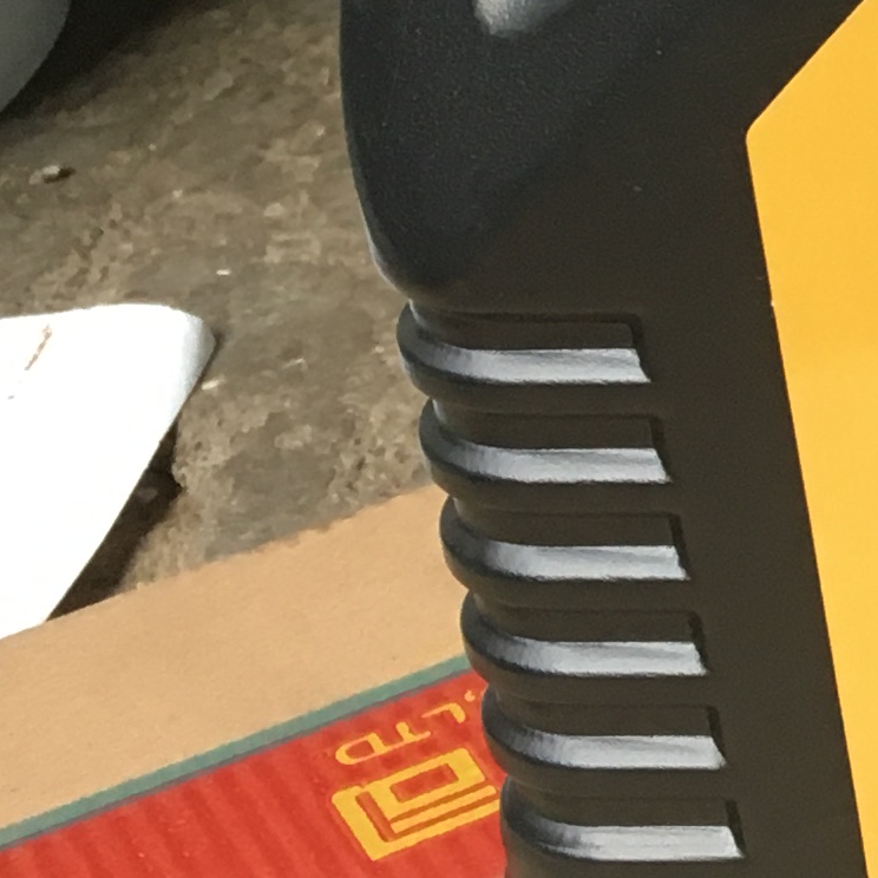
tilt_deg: -22.4
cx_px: 2299
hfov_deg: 10.3
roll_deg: -0.6
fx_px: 3989
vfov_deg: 12.2
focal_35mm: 139
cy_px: -264
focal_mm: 4.15
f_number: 2.2
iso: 100
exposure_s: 1/33
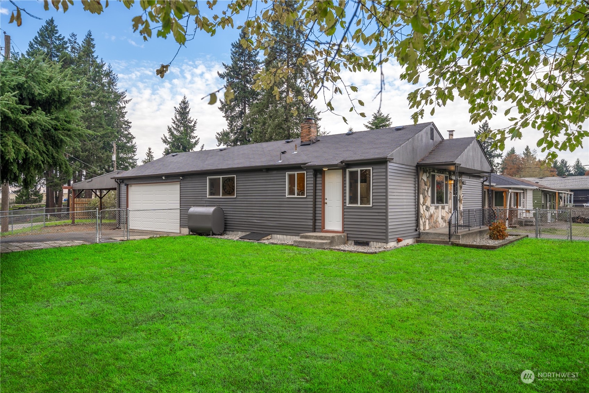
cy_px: 196
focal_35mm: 24
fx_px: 393
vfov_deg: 53.1
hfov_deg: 73.7
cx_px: 294
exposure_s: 1/60
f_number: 6.7
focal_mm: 24
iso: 100
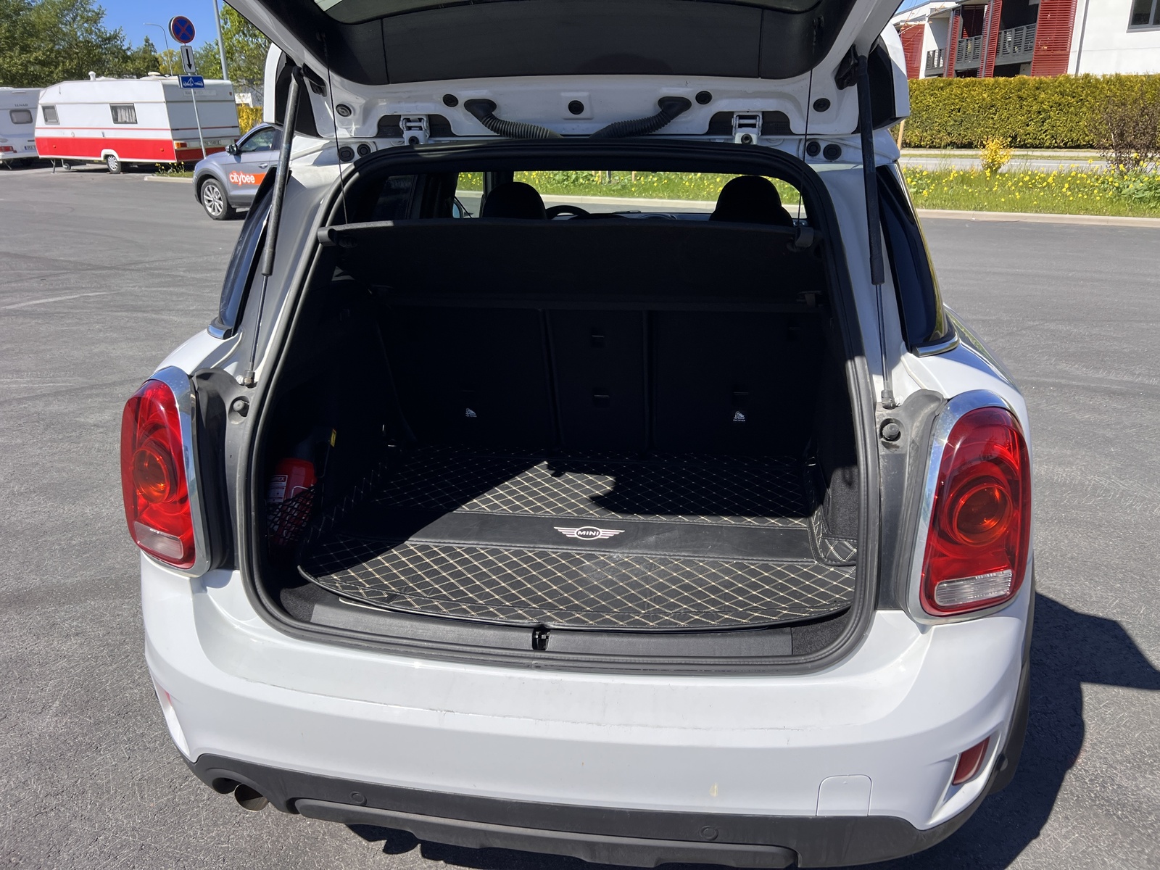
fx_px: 871
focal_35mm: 26
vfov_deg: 53.1
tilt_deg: -21.1
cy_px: 435
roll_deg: +2.6
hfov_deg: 67.3
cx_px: 580
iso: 50
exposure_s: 1/2632
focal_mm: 5.7
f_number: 1.5
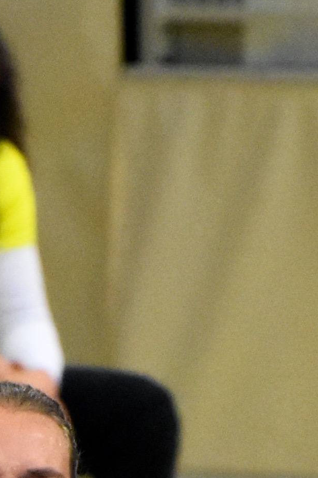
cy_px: 1053
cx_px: -127
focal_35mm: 1602
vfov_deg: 1.3
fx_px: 21228
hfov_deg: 0.9
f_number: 5
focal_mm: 165
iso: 3200
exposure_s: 1/200
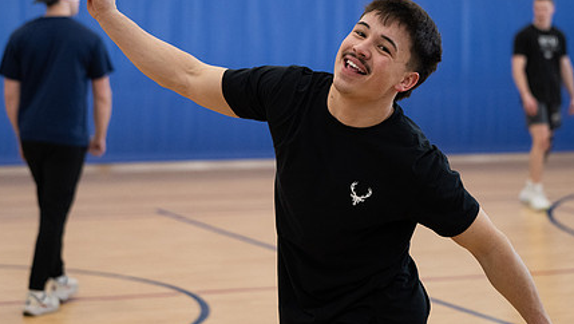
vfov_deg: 12.2
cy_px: 94
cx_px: 317
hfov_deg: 21.5
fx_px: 1508
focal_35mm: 99
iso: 2500
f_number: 2.8
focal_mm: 70
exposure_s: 1/640
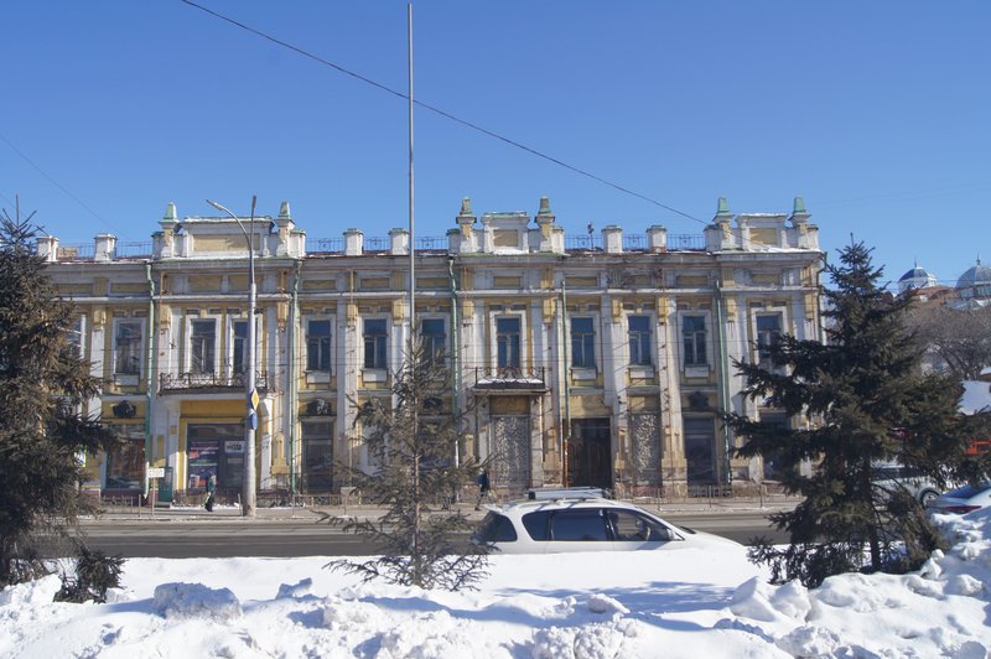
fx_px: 825
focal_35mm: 30
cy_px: 330
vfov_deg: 43.5
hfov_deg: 62.0
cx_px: 496
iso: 200
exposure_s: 1/320
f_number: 10
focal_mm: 20
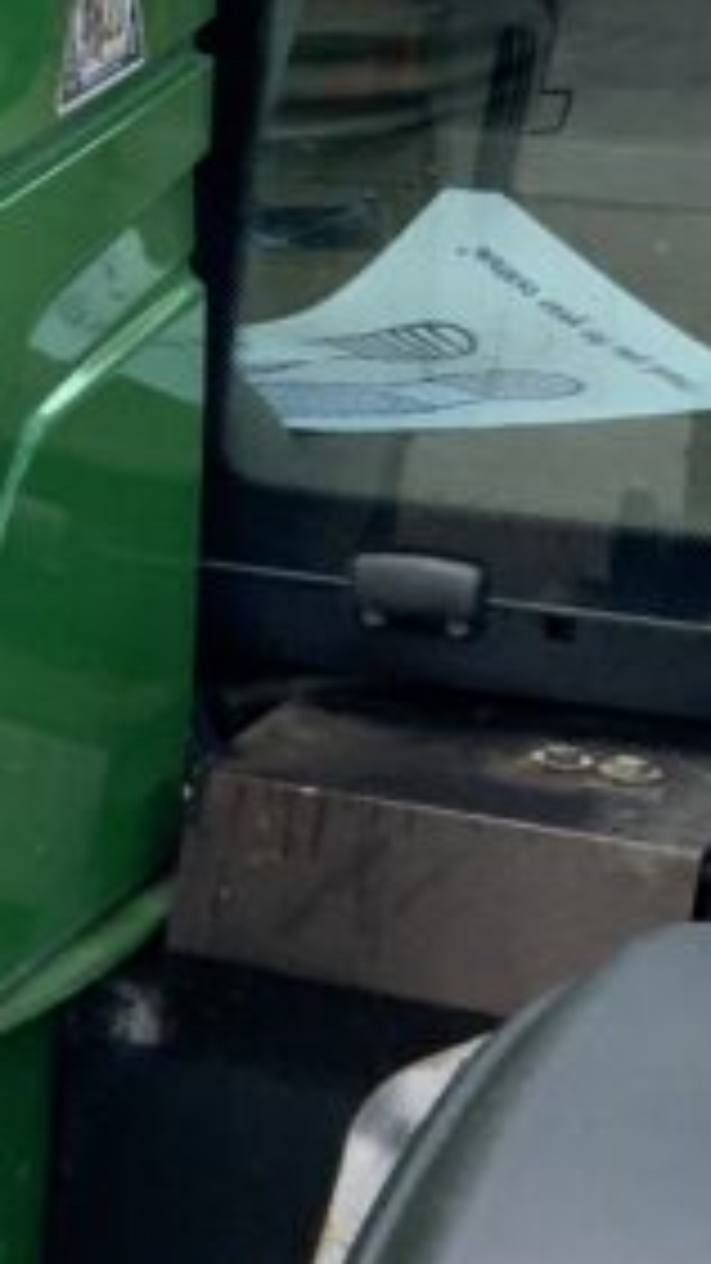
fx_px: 3856
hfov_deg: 9.1
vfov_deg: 18.6
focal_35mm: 115
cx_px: -1188
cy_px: 522
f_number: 1.8
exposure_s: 1/389
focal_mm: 3
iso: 16
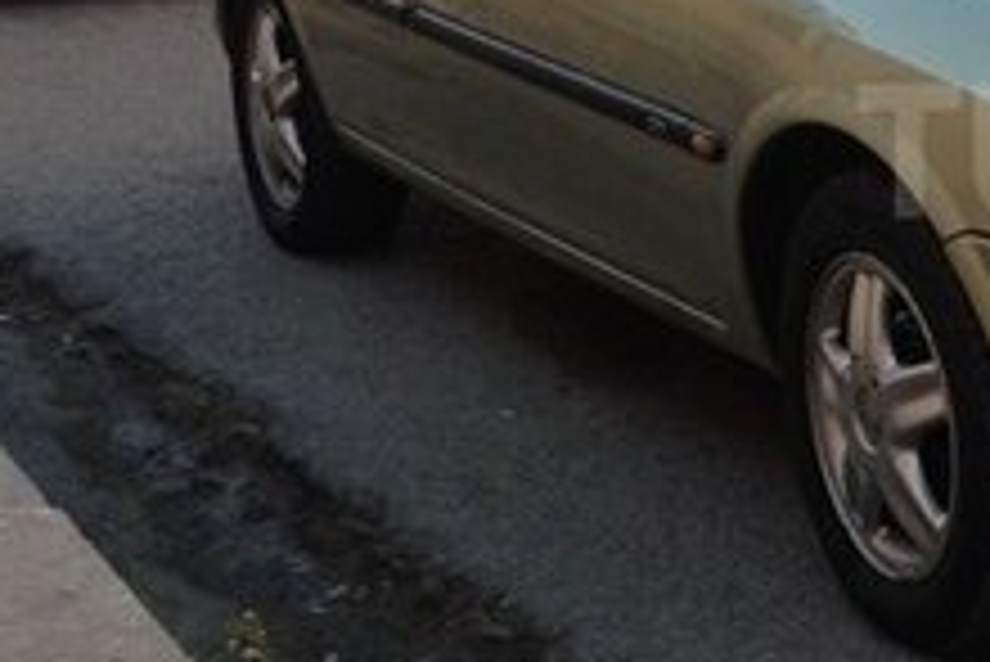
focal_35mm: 109
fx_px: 2999
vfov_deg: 12.5
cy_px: 151
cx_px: 1318
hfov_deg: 17.5
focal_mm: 4.28
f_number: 2.4
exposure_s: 1/134
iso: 50
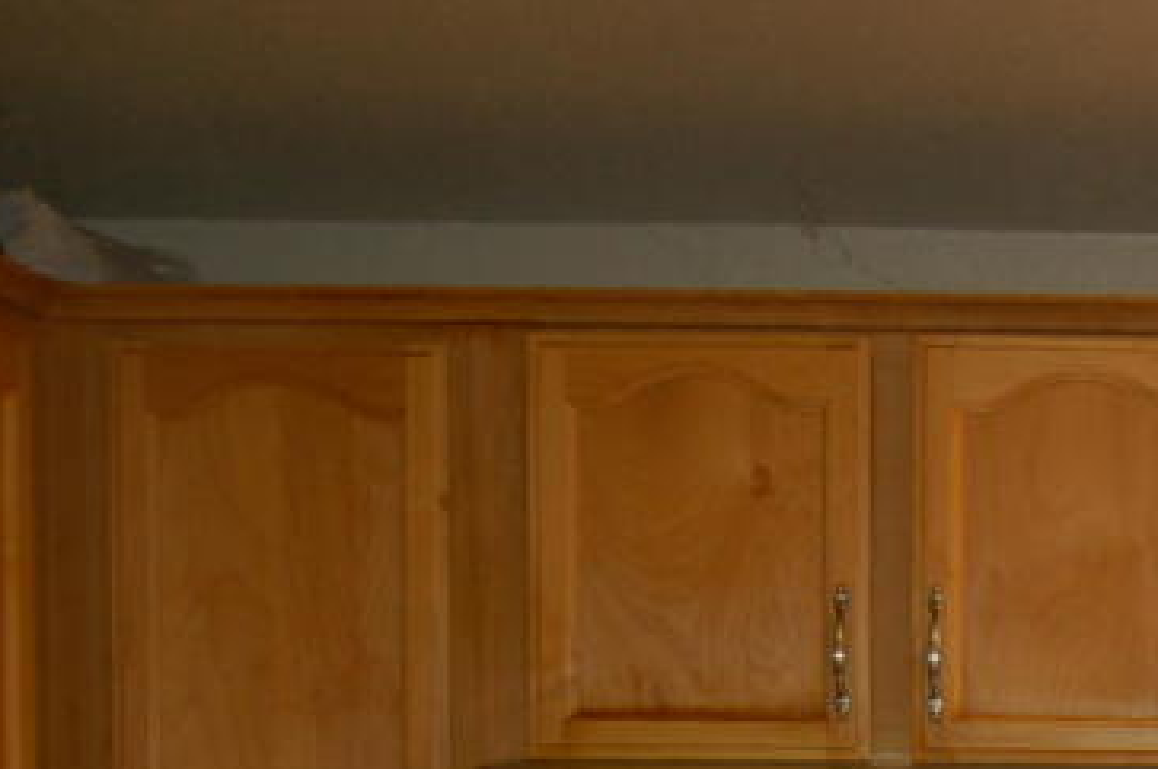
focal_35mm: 86
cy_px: 1200
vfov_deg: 14.6
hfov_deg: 20.9
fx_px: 2763
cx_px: 1622
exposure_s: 1/60
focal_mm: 18
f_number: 3.5
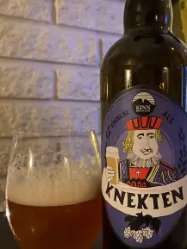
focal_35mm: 36
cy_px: 149
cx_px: 113
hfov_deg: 39.5
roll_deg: +0.2
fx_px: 259
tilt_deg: -6.5
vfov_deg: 51.0
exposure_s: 1/8
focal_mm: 4.25
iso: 640
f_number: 1.8
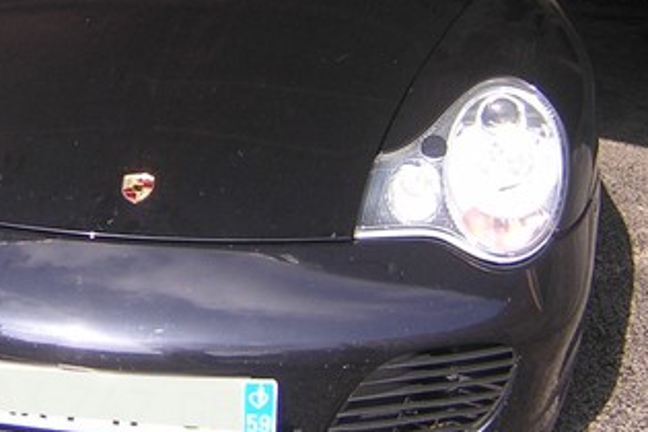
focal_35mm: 76
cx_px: 150
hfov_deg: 26.3
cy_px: 117
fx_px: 1368
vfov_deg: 17.9
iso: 100
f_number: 2.6
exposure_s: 1/443
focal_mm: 4.7
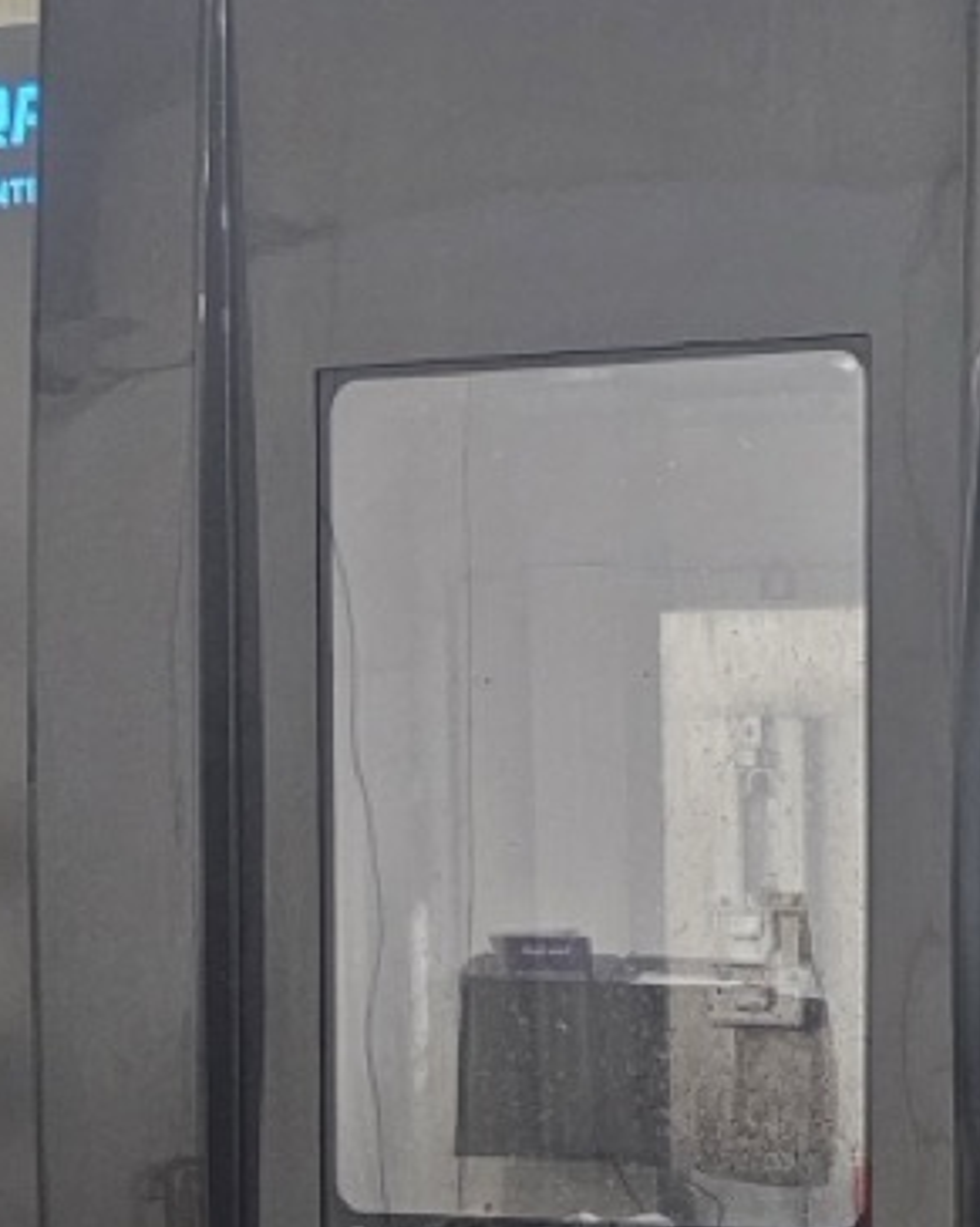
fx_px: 2865
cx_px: 1088
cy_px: 1045
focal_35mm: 79
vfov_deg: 23.7
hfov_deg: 18.6
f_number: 1.7
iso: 800
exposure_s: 1/120
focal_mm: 6.3
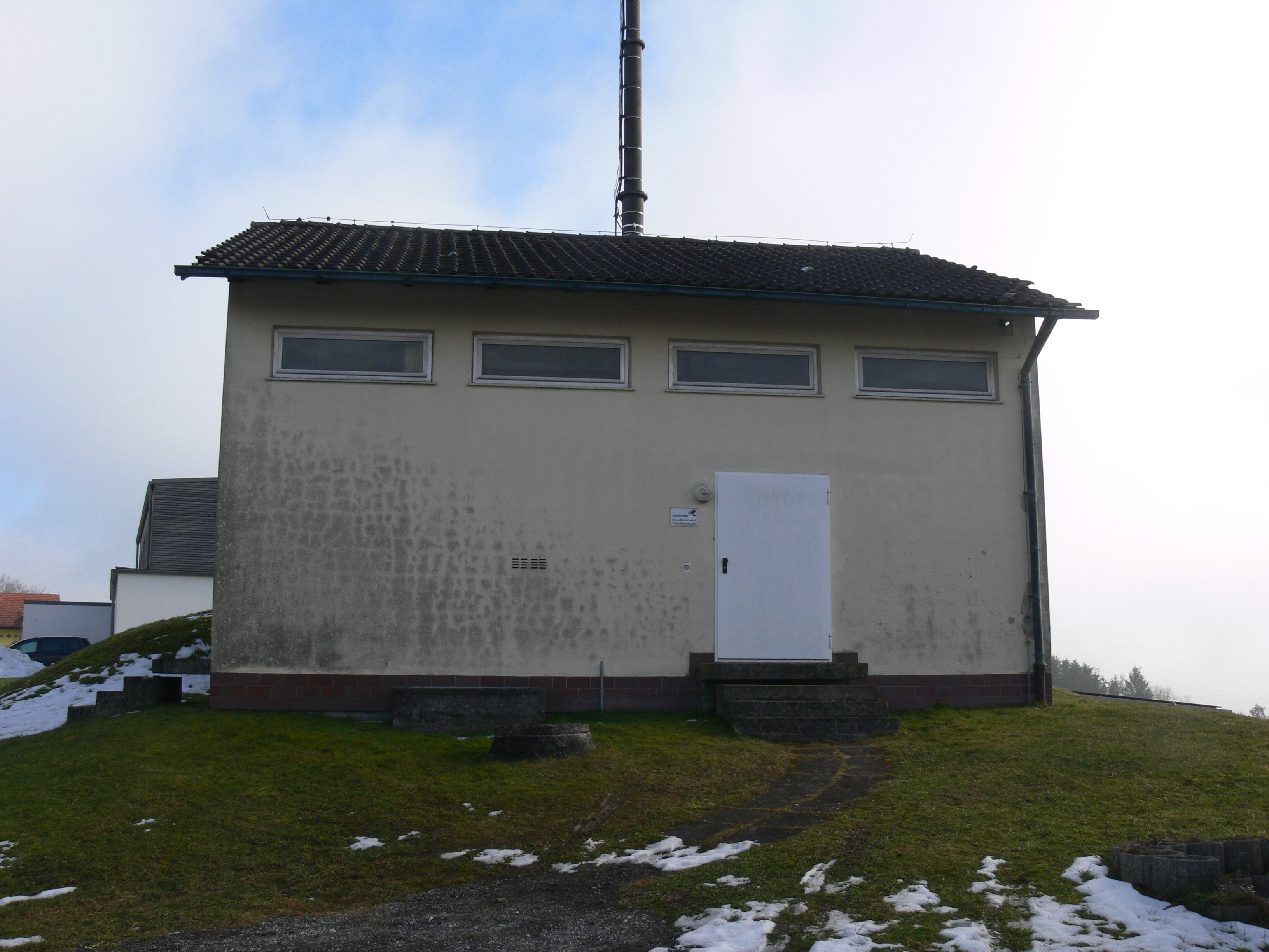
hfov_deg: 52.6
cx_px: 634
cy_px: 476
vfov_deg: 40.7
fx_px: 1283
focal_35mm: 35
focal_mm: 7.4
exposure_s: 1/200
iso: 80
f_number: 5.6
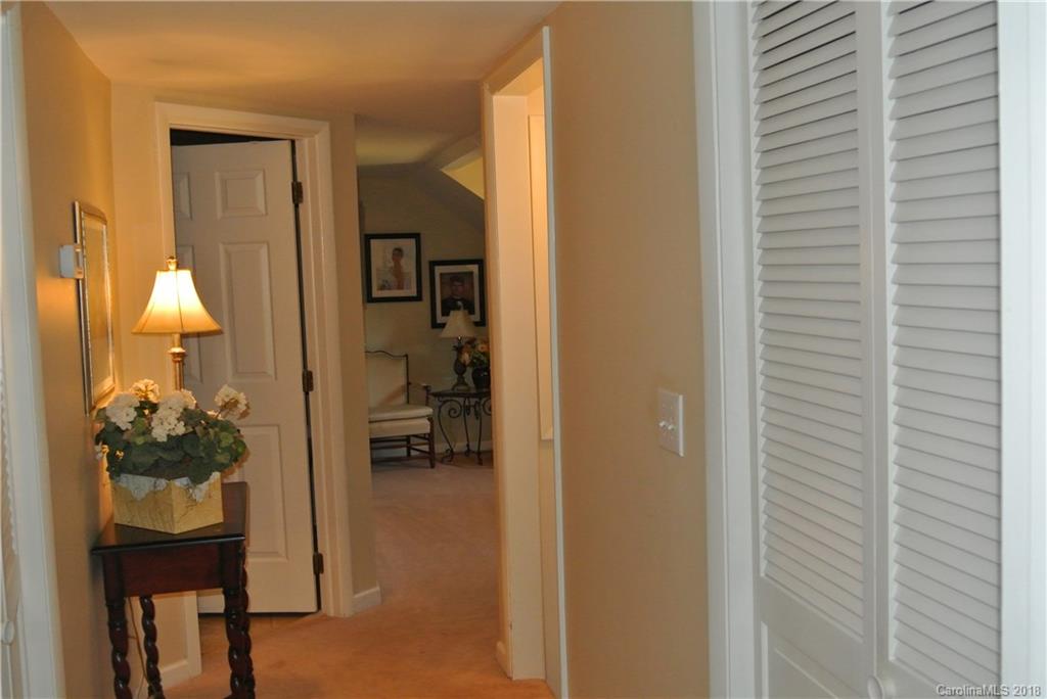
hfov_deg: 49.5
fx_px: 1135
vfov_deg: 34.3
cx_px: 524
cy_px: 350
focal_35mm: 39
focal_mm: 14.5
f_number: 4
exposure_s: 1/60
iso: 800
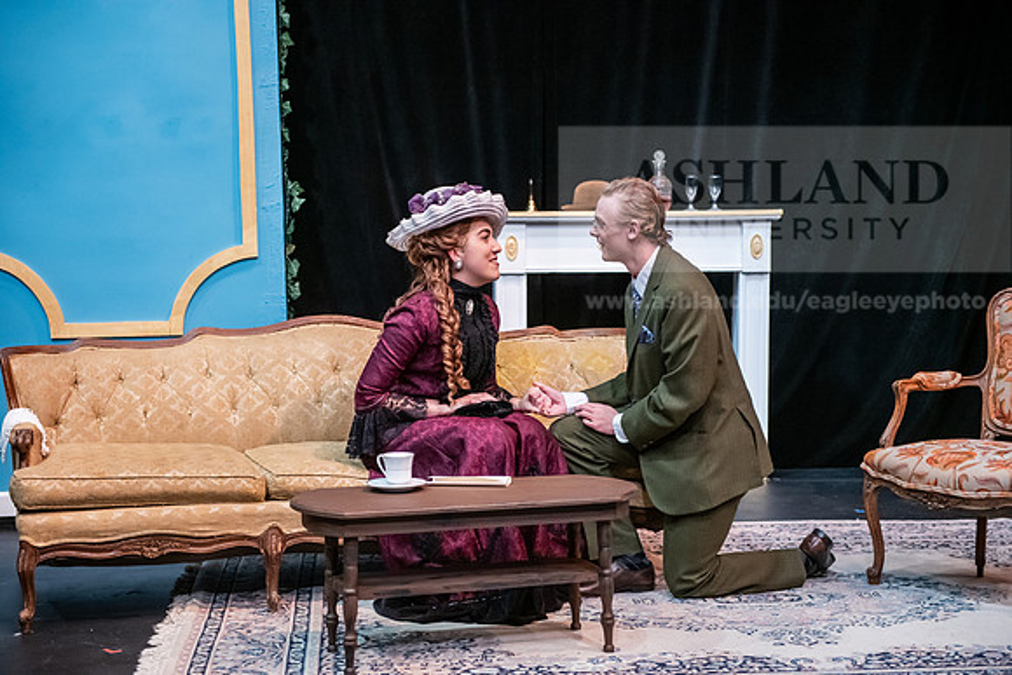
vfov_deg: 21.9
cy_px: 338
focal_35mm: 62
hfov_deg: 32.4
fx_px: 1743
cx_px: 506
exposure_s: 1/200
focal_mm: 62
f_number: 3.2
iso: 3200
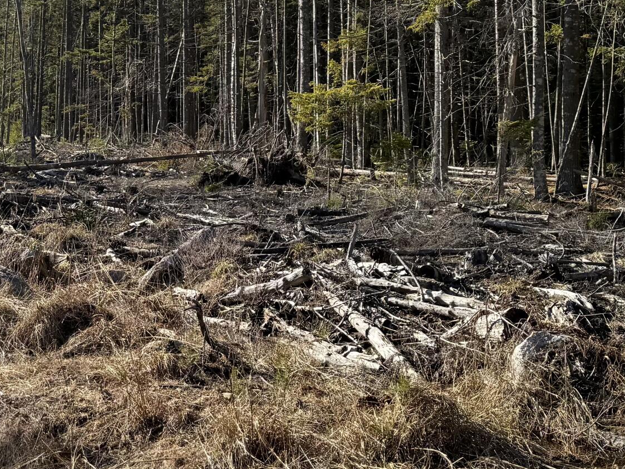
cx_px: 78
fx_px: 1156
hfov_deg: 29.2
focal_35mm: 64
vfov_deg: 22.3
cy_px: 36
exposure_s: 1/2445
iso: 80
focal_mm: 6.76
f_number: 1.78
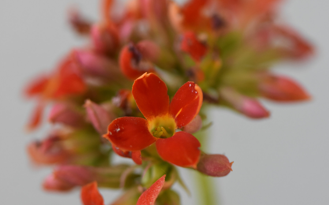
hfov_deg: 10.5
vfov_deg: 6.6
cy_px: 122
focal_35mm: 200
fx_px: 1790
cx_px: 168
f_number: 5.6
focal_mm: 105
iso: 800
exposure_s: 1/500
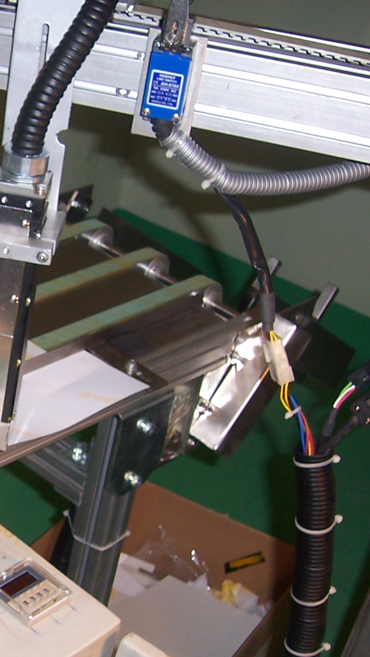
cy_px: 385
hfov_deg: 16.3
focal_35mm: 69
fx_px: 1203
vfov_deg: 30.5
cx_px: -139
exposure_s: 1/60
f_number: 3
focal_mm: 6
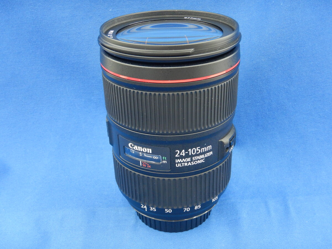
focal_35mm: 40
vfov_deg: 36.0
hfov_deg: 46.8
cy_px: 124
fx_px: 384
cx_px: 166
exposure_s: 1/15
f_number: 4.2
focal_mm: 7.2
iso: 400
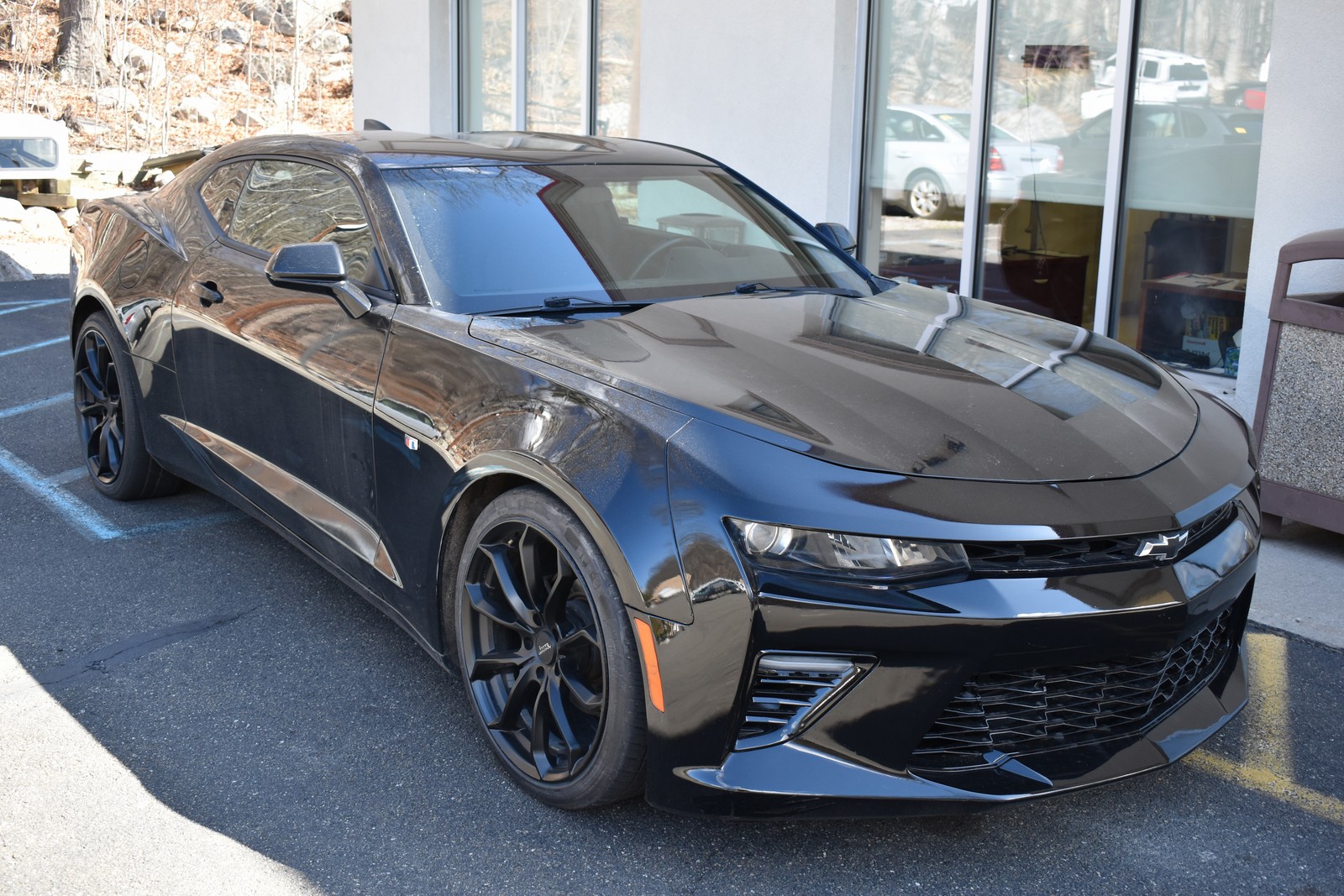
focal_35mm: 39
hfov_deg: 49.5
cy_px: 448
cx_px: 672
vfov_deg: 34.2
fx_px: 1456
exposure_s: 1/250
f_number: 5
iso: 400
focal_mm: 26
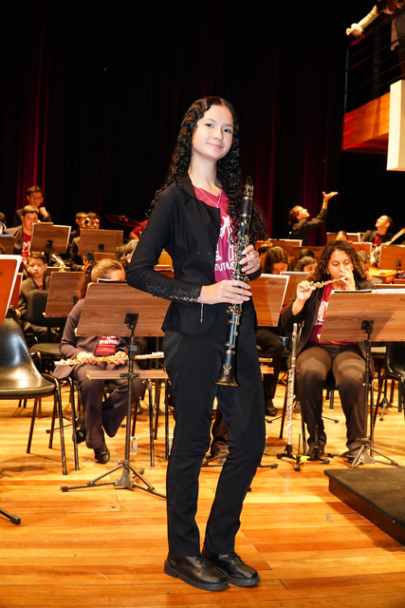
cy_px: 304
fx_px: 675
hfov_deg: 33.4
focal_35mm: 40
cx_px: 202
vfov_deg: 48.4
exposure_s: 1/125
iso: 4000
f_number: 5.6
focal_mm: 27
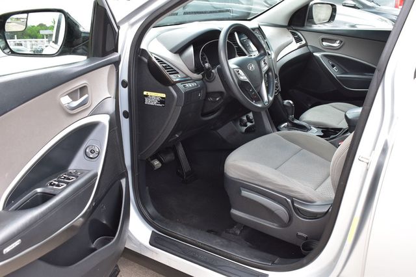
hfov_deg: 53.2
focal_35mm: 36
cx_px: 208
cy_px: 138
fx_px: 416
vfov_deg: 36.8
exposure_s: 1/60
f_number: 8
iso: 400
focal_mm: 24
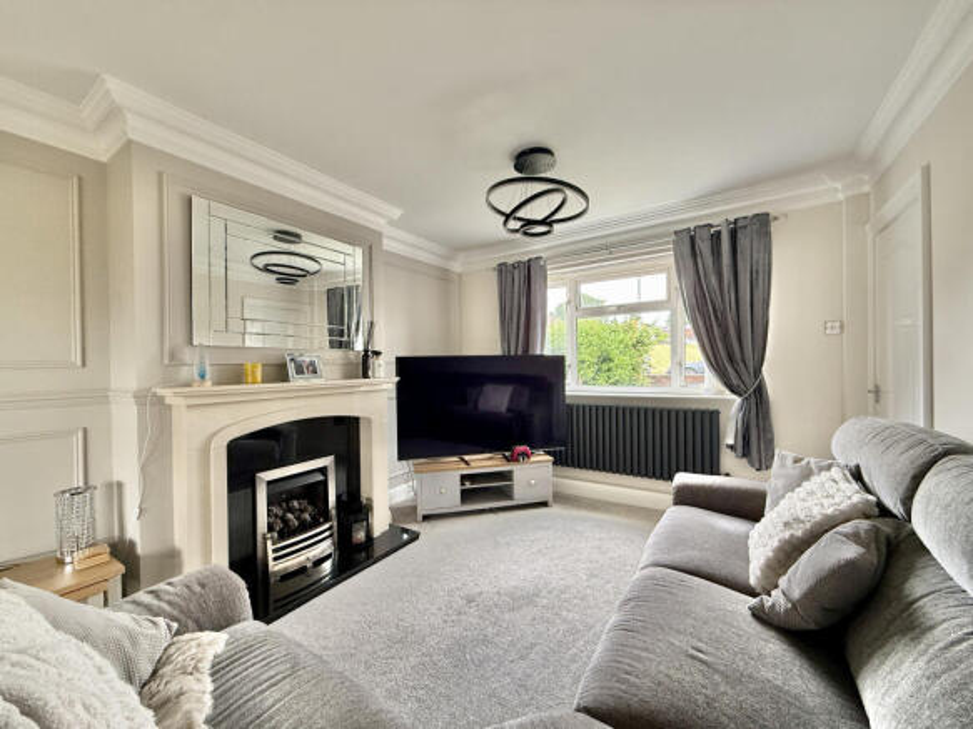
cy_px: 364
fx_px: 393
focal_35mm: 14
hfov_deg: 102.1
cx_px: 486
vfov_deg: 85.7
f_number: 2.2
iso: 160
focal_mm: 2.22
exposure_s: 1/99
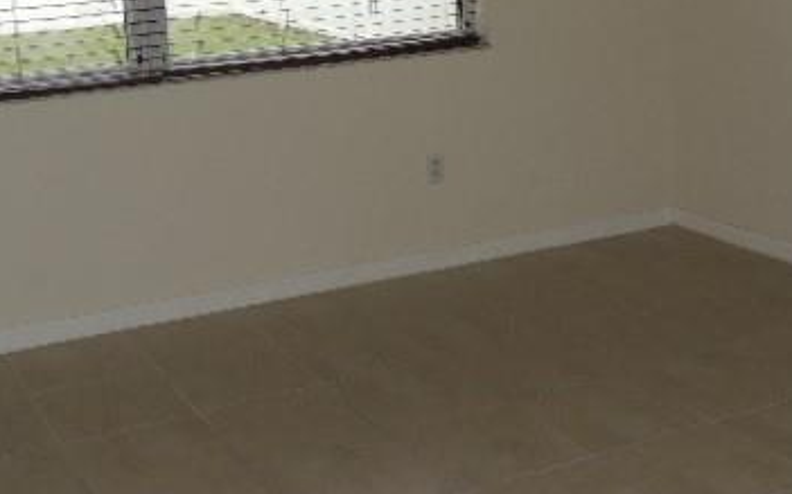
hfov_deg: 35.1
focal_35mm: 58
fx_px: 1251
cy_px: 9
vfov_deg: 21.6
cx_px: 354
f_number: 3.1
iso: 100
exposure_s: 1/200
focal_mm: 5.3
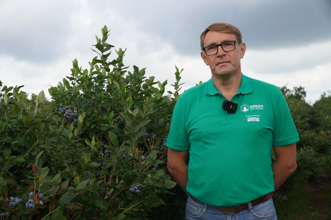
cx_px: 166
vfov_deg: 30.8
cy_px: 110
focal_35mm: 44
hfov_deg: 45.0
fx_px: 400
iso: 100
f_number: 4.5
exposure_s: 1/320
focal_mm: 29
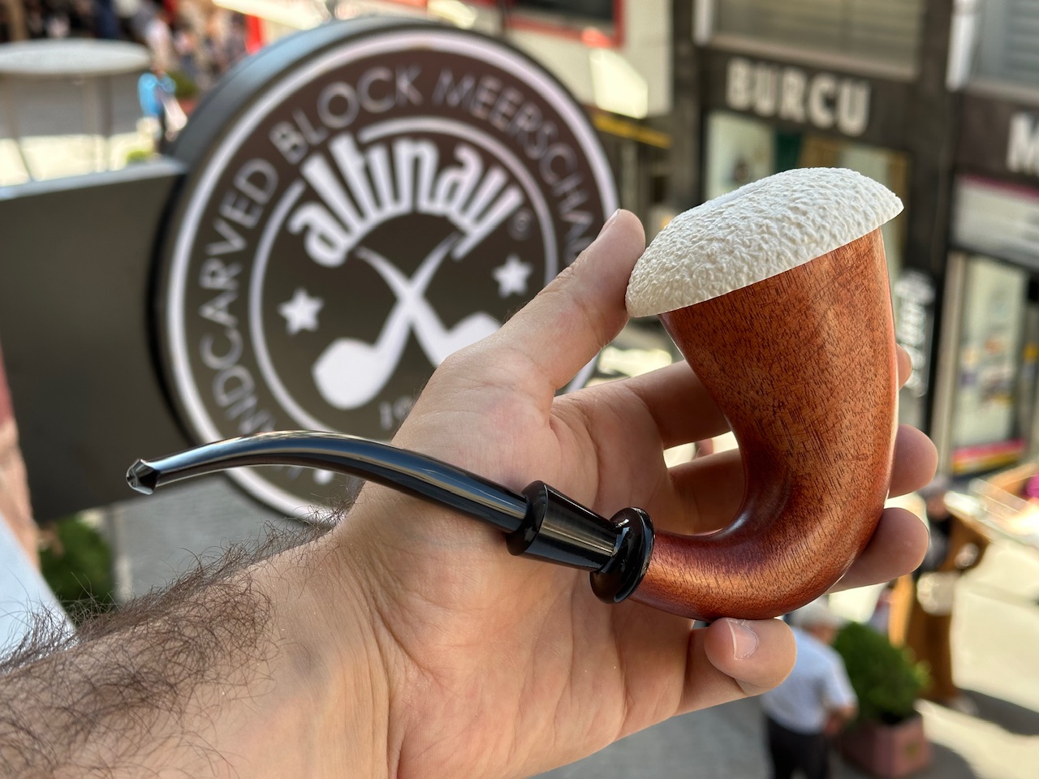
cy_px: 390
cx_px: 520
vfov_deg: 30.3
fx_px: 1441
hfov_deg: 39.7
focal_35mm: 48
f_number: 1.78
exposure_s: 1/404
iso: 64
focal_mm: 6.86
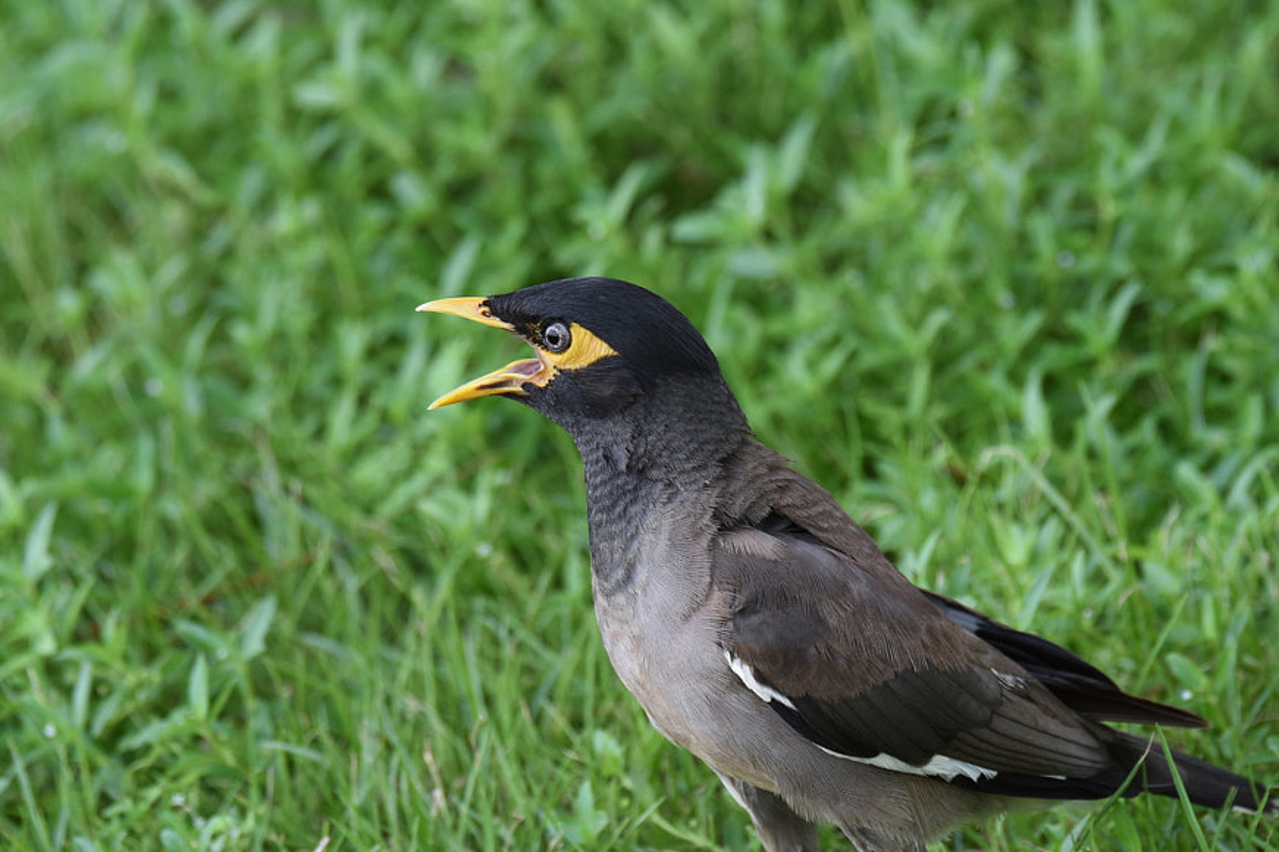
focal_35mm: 551
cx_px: 470
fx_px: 19567
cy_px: 482
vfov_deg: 2.5
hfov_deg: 3.7
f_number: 4.5
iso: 100
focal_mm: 200
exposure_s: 1/100
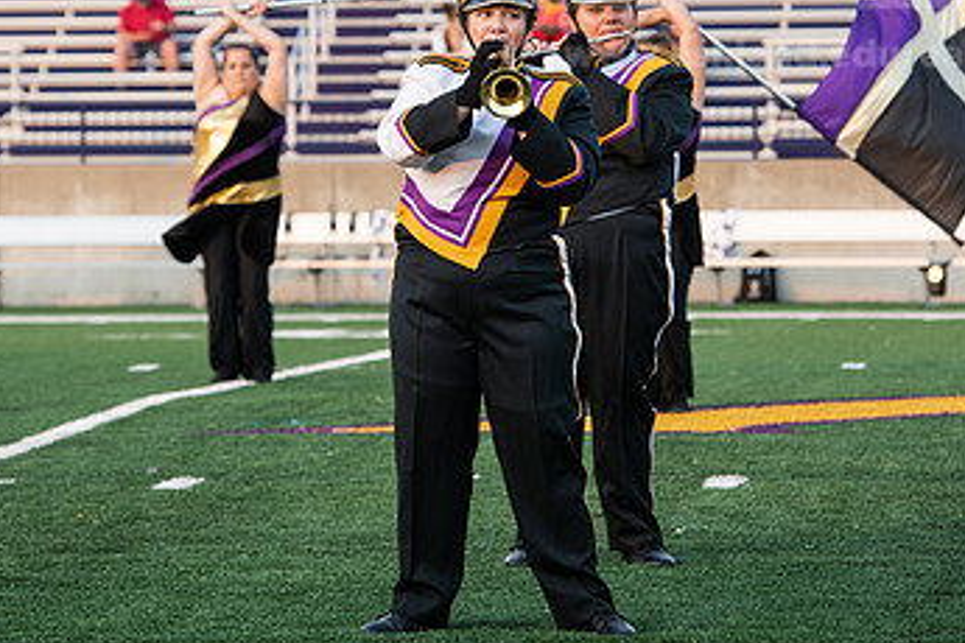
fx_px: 7210
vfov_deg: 5.1
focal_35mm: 269
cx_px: 436
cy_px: 113
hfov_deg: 7.7
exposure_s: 1/500
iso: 640
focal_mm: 160
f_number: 5.6
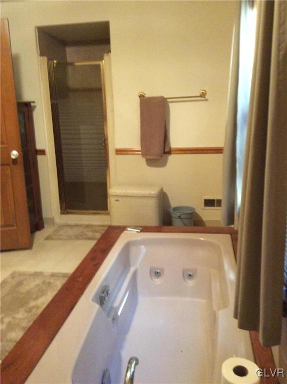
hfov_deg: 44.0
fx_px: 355
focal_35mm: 32
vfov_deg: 56.9
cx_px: 144
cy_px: 192
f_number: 2.4
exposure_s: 1/20
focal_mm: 3.3
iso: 320
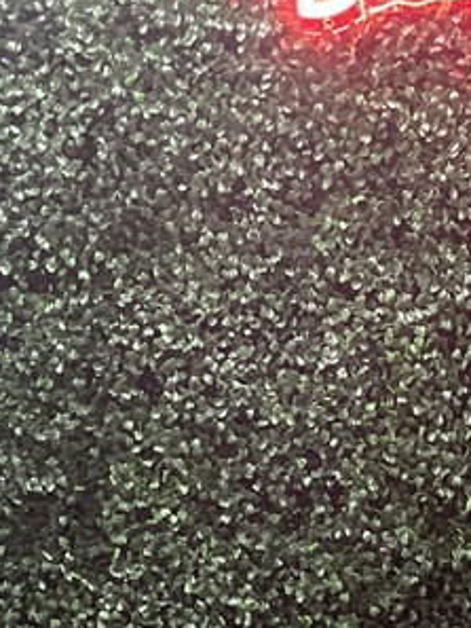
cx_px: 532
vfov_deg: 17.5
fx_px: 1940
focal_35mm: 107
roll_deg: +2.0
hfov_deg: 13.5
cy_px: 749
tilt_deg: -11.0
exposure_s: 1/33
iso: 250
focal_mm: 3.3
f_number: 2.4
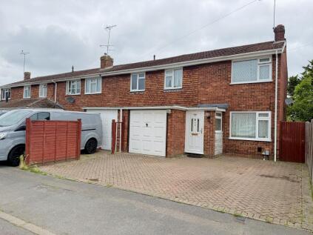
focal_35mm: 24
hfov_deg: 71.6
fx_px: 217
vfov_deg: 56.8
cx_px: 156
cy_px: 118
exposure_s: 1/3425
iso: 80
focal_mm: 6.76
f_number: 1.78
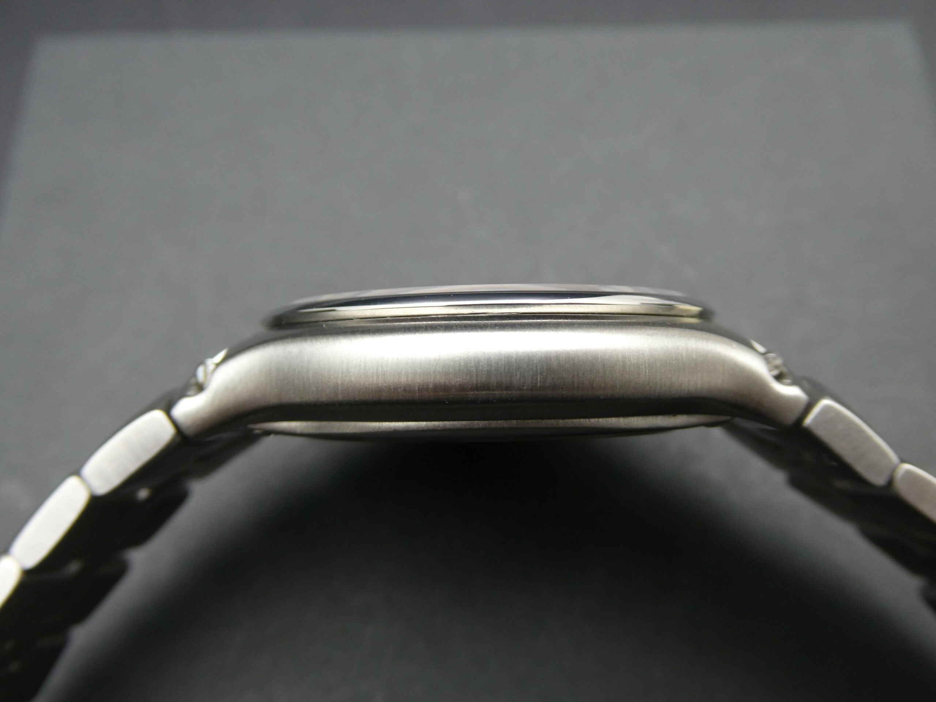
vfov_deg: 40.7
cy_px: 351
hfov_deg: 52.6
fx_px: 946
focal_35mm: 35
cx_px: 468
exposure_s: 1/80
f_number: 3.7
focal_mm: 6.3
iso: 160
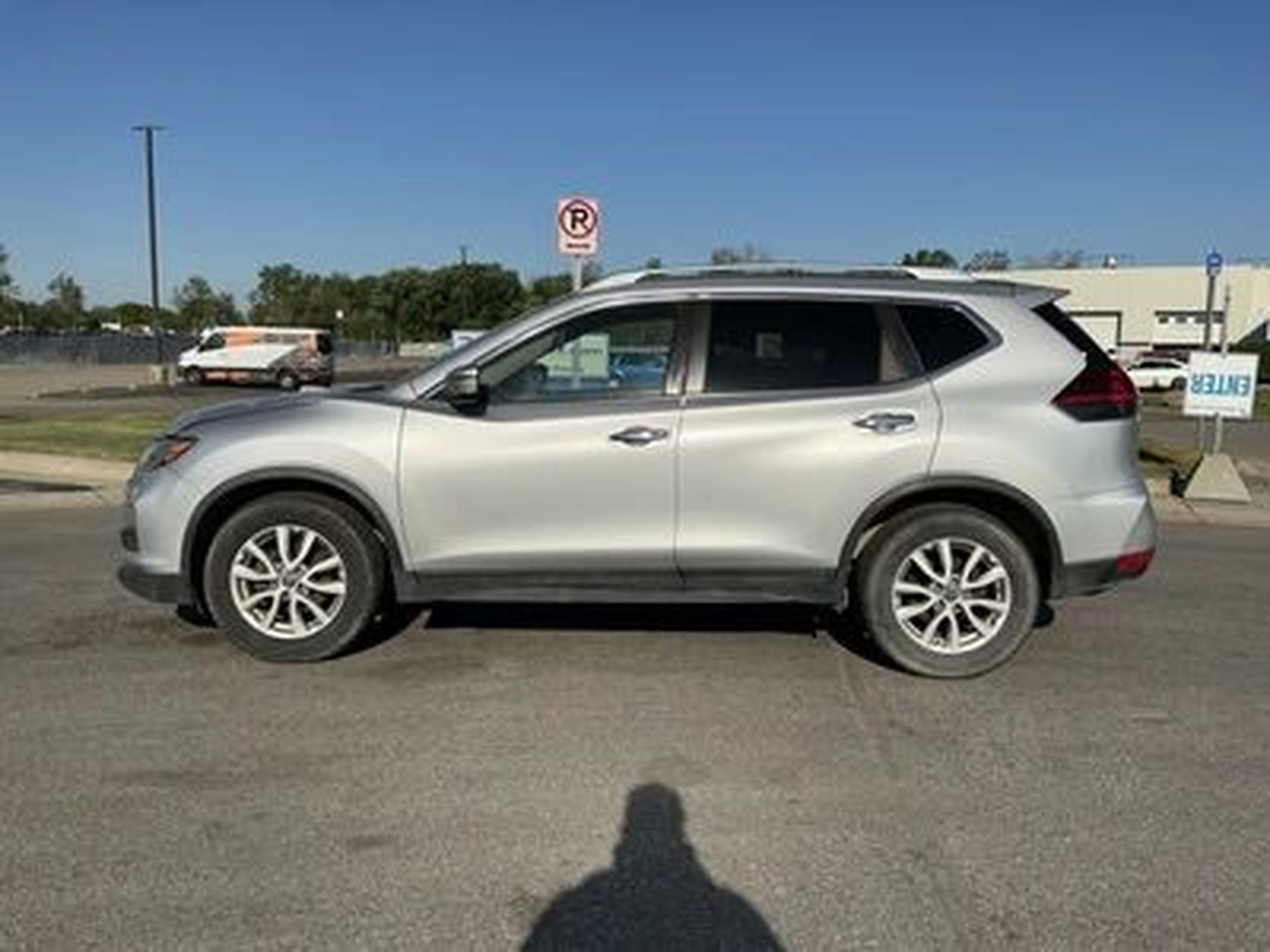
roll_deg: -1.6
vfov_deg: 49.7
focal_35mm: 28
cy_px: 476
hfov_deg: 63.4
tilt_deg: -2.2
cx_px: 635
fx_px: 1027
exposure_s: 1/4405
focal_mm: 3
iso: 25
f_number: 1.8
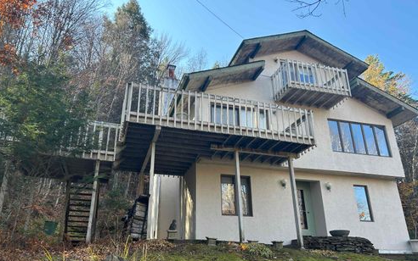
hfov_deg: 66.4
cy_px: 144
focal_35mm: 28
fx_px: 319
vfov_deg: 44.5
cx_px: 210
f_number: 1.5
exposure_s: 1/509
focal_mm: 5.7
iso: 50
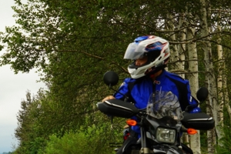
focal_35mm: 128
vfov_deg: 10.7
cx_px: 28
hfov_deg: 15.8
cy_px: 99
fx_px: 821
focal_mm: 48
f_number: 8
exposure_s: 1/90
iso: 100
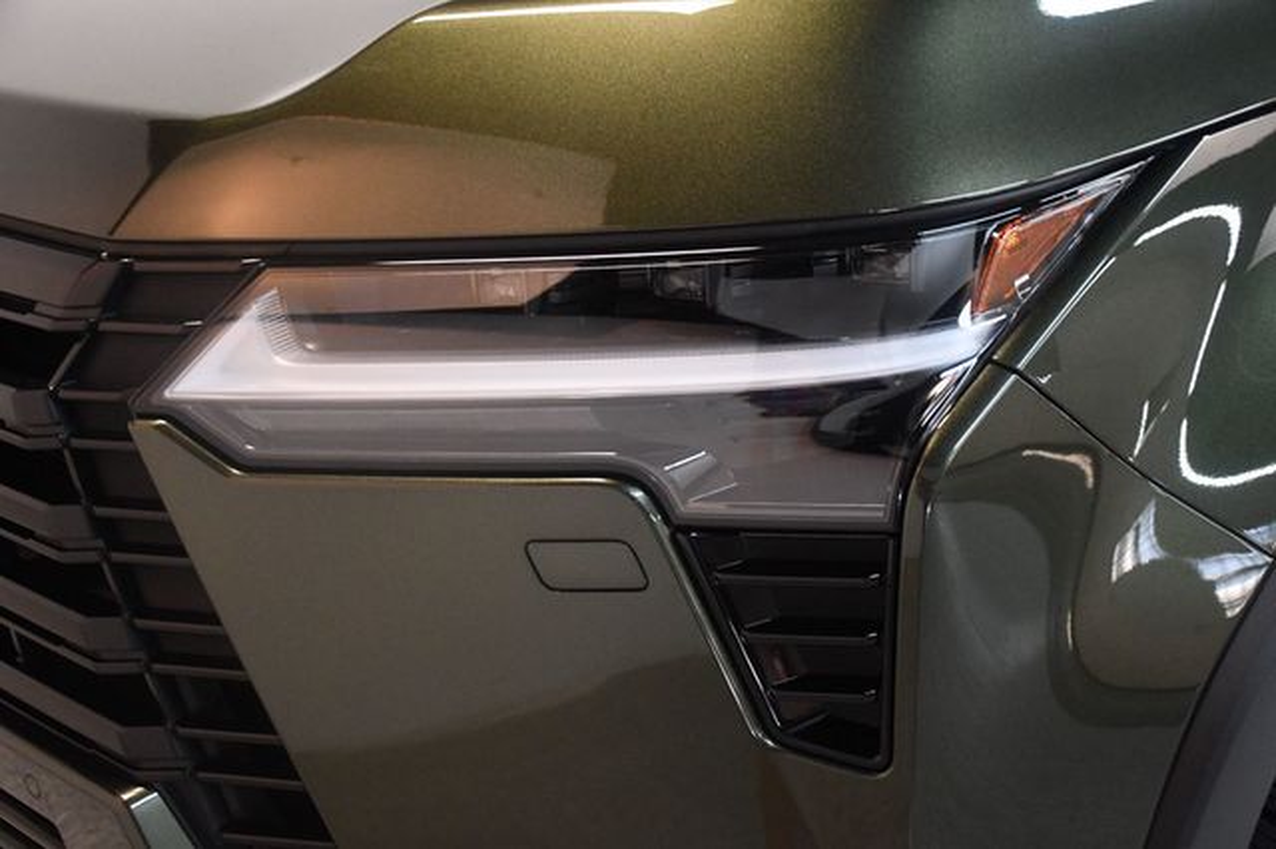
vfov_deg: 28.0
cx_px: 638
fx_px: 1700
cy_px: 424
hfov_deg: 41.1
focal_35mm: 48
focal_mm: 32
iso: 3200
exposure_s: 1/100
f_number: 4
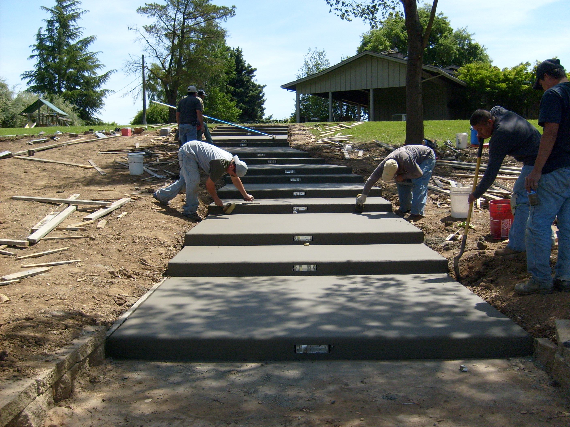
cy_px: 214
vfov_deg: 40.7
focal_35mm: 35
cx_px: 285
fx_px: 576
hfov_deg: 52.6
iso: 80
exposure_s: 1/250
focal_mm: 5.8
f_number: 7.1
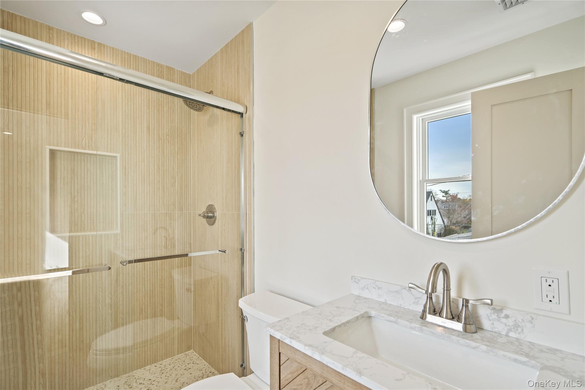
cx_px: 292
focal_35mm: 16
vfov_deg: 73.7
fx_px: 260
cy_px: 195
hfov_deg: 96.7
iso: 160
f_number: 5
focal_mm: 16
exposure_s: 1/10
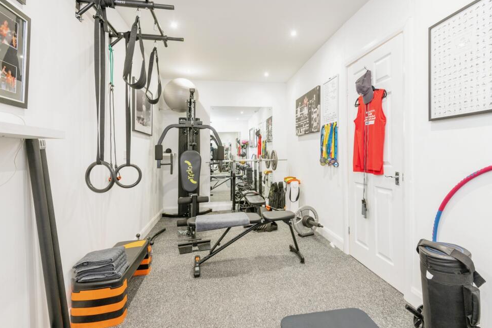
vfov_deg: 70.4
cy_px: 170
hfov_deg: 93.2
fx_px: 232
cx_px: 259
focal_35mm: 17
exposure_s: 1/4
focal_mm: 16
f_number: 8
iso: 320
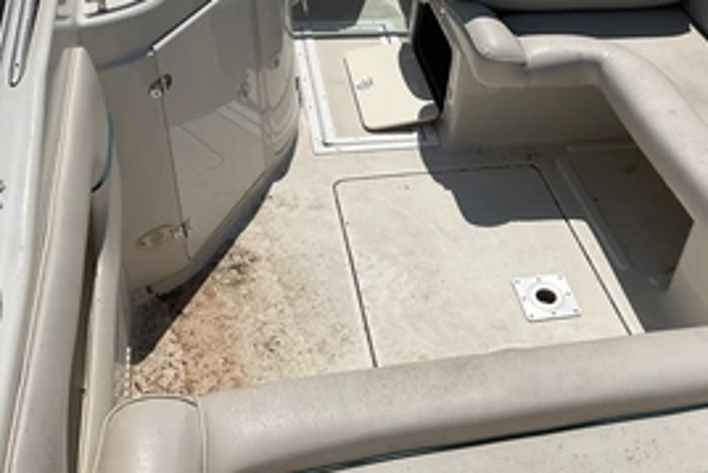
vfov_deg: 29.2
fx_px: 885
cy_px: 95
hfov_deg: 43.0
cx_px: 468
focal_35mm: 45
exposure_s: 1/5814
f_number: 1.8
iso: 25
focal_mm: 3
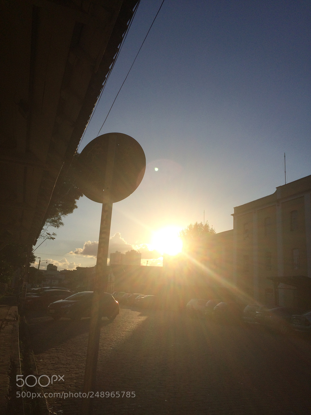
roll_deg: -2.2
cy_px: 208
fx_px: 347
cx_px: 156
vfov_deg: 61.7
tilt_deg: +12.7
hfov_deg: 48.2
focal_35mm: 29
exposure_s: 1/6849
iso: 32
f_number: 2.2
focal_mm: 4.15
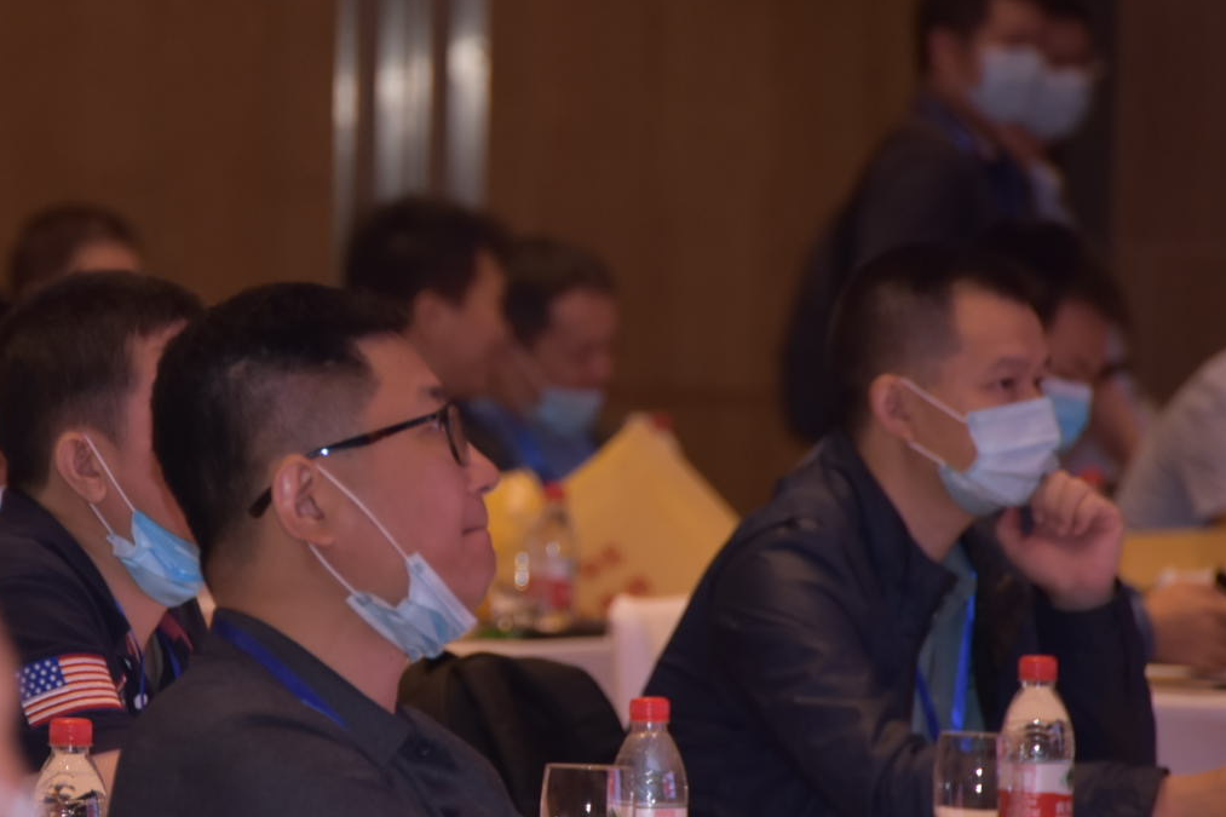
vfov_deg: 2.9
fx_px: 16343
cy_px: 533
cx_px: 254
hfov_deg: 4.3
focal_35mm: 480
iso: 800
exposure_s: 1/60
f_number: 5.6
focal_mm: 200
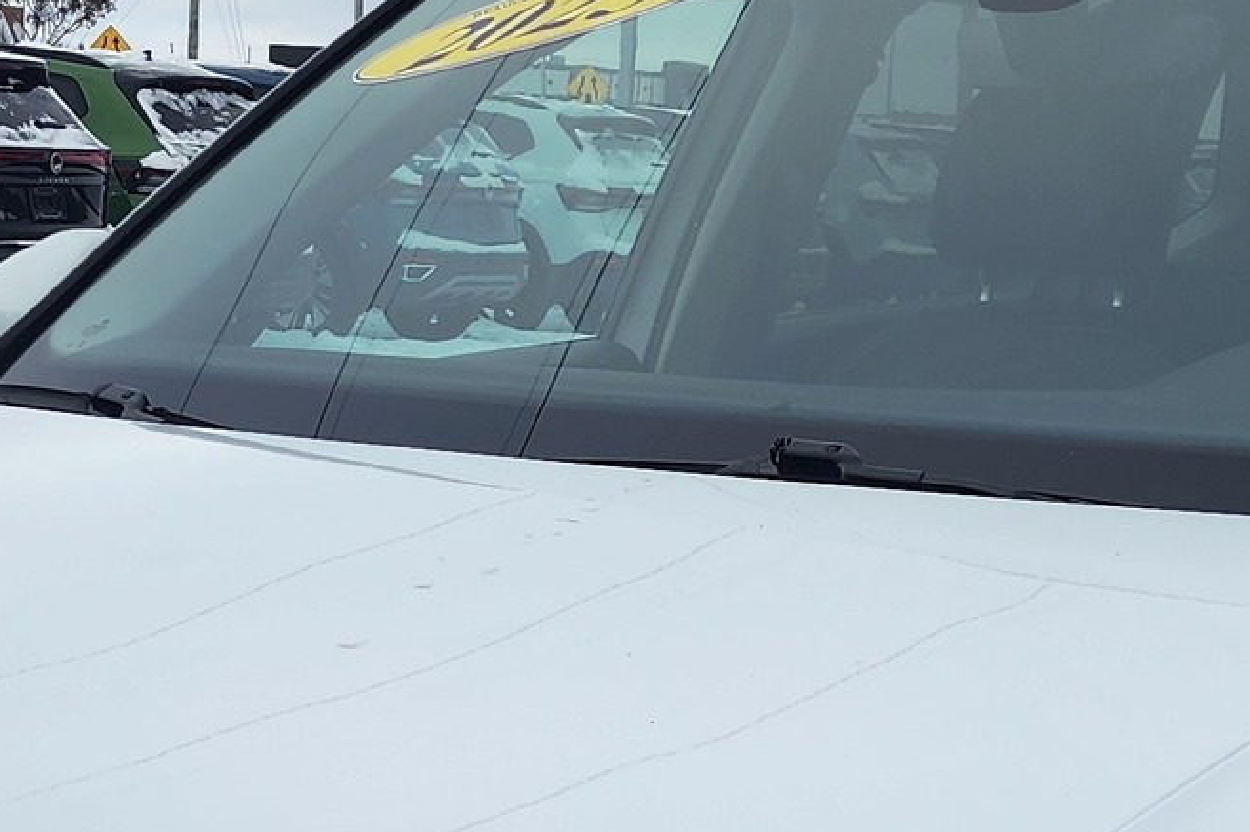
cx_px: 646
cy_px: 1211
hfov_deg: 19.5
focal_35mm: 105
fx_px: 3645
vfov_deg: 12.5
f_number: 1.8
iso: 12
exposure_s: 1/876
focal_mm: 6.4
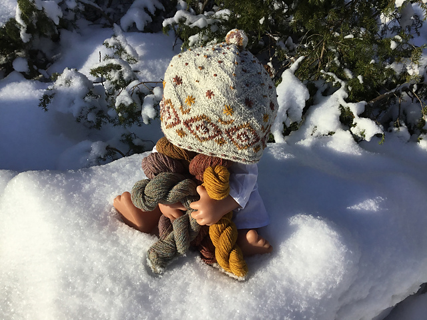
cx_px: 214
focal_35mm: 31
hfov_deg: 58.4
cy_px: 160
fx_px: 382
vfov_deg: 45.4
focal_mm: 3.3
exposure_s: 1/1852
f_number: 2.4
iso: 25
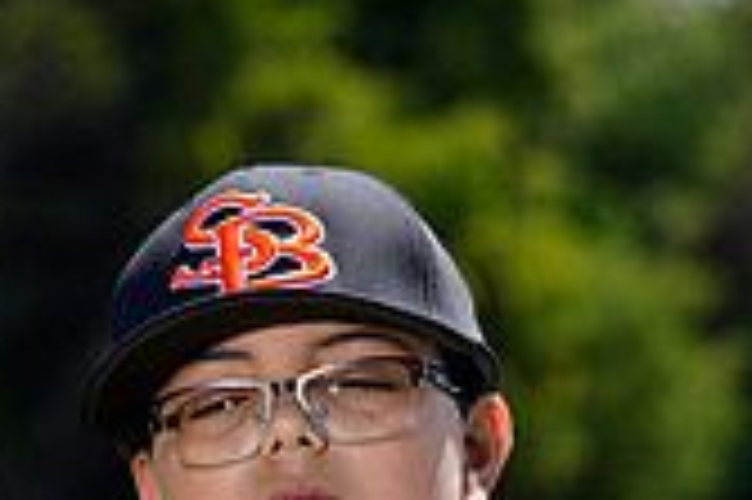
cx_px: 338
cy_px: 827
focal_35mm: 508
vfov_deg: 2.7
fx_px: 10601
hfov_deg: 4.1
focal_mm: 146
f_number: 6.3
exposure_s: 1/250
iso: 100
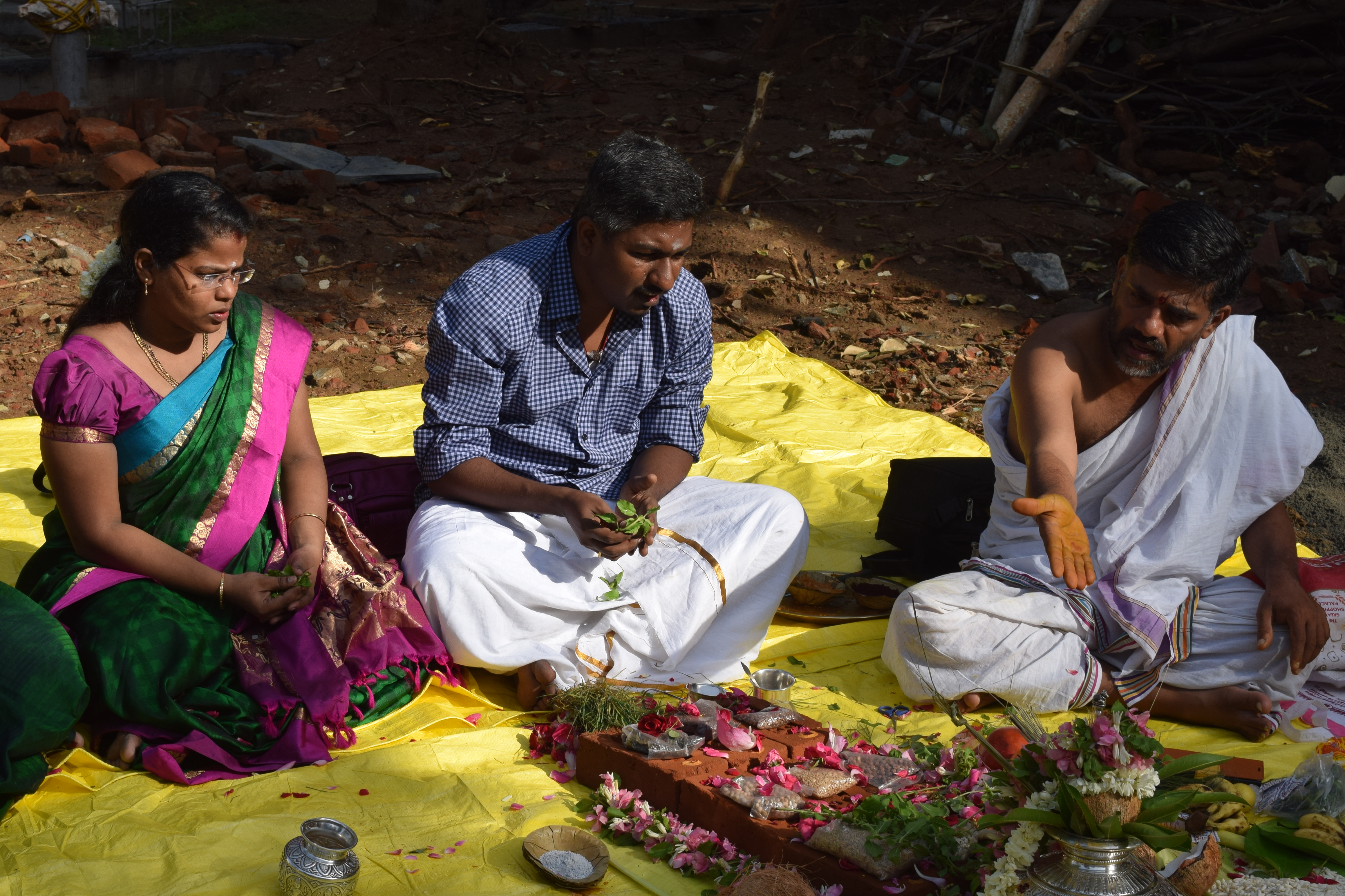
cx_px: 510
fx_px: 2466
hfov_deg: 30.4
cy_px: 492
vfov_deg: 20.6
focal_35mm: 66
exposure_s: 1/400
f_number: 10
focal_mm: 34
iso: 200
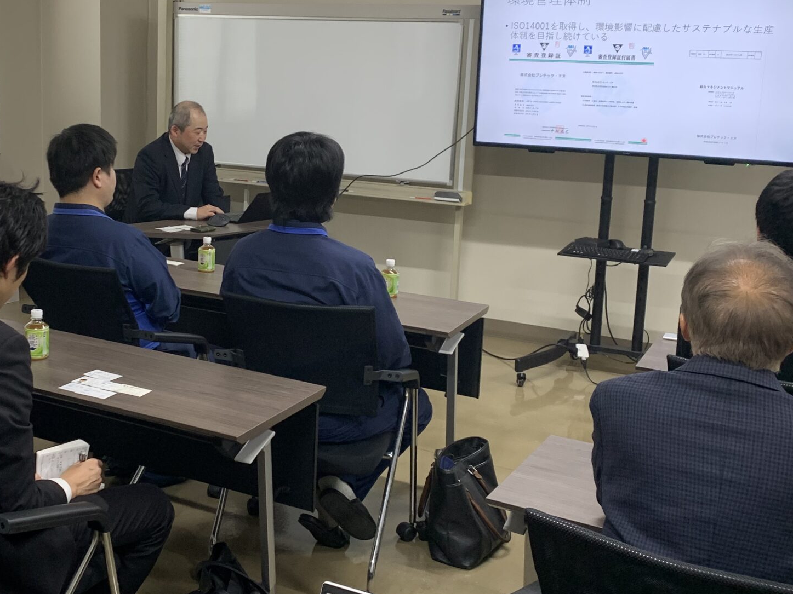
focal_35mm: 46
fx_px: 1054
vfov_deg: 31.4
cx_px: 277
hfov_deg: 40.8
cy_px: 243
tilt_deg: -12.6
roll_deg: -2.3
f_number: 1.8
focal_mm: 4.25
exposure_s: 1/84
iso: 100
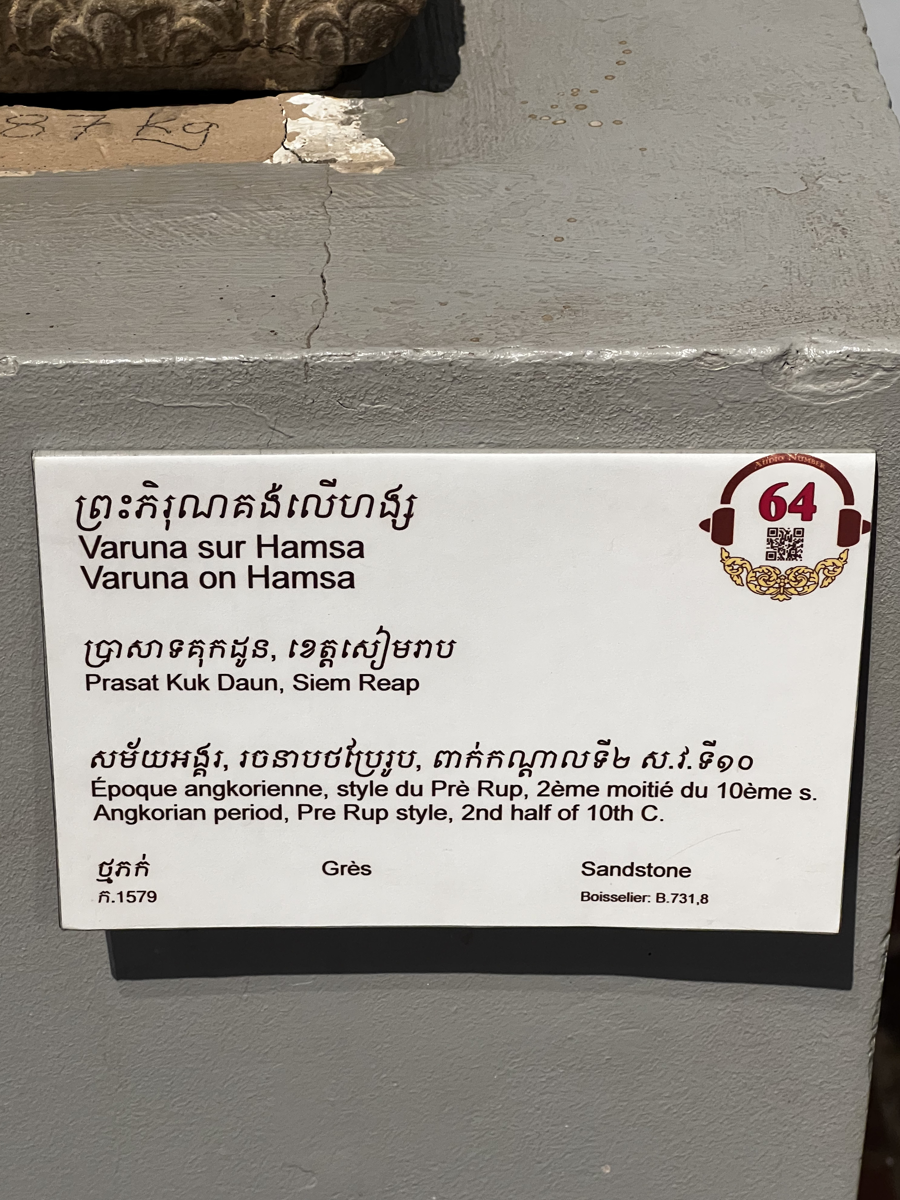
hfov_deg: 18.9
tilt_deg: -32.2
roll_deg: -0.4
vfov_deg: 25.0
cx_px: 447
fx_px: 2704
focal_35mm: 78
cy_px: 596
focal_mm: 9
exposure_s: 1/50
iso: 320
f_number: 2.8
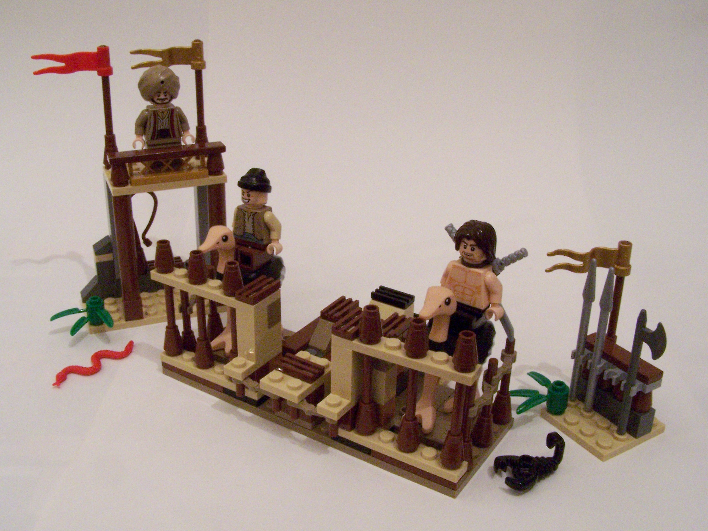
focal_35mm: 38
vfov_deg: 37.7
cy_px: 266
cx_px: 354
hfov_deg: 49.0
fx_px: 777
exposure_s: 1/4
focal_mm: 6.3
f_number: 8
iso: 400
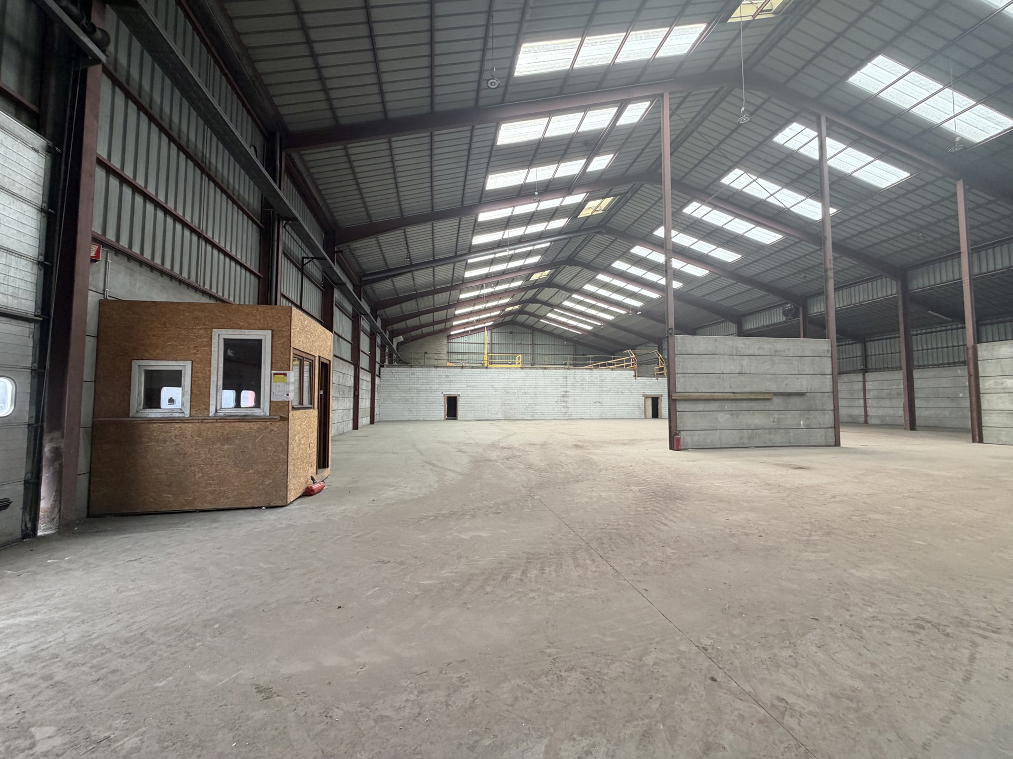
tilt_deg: +4.2
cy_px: 380
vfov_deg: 85.7
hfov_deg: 102.1
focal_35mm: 14
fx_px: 410
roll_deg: +0.4
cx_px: 506
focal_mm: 2.22
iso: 200
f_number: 2.2
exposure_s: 1/121
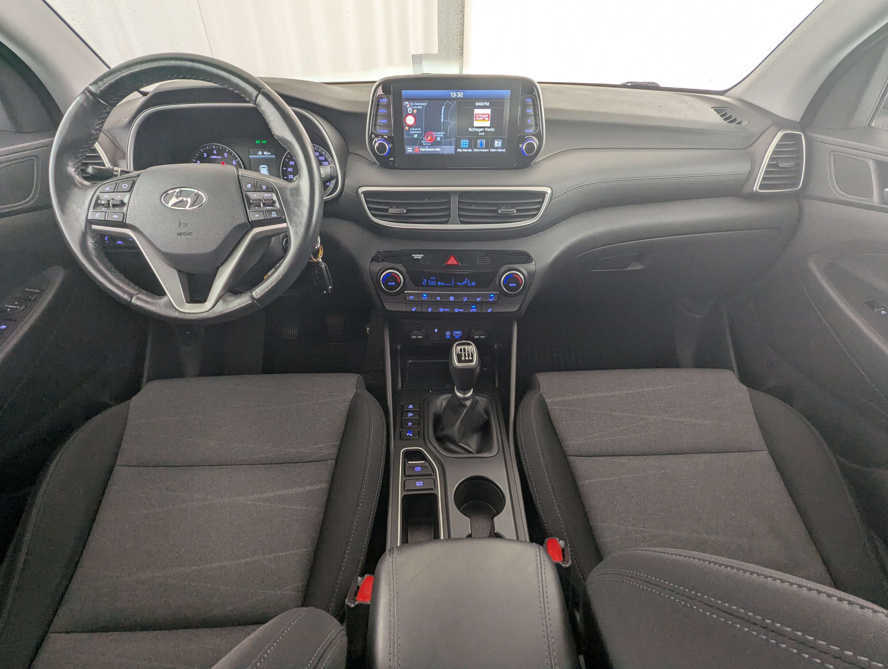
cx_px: 444
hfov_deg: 94.4
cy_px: 334
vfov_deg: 78.2
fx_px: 411
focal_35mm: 16
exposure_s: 1/47
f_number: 2.2
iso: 87
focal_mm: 2.35
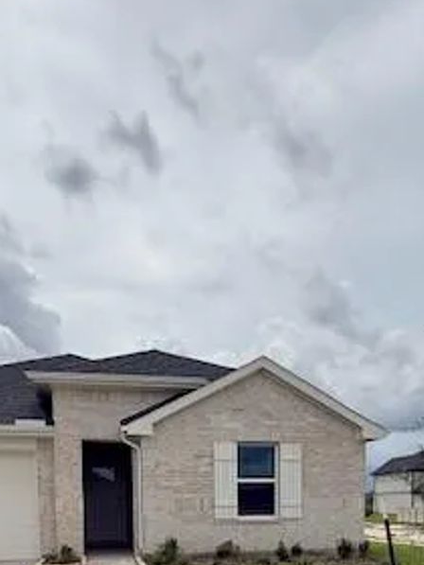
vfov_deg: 47.4
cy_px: 562
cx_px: 197
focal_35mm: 32
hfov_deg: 44.1
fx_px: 522
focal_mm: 2.22
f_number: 2.2
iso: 50
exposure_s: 1/3663
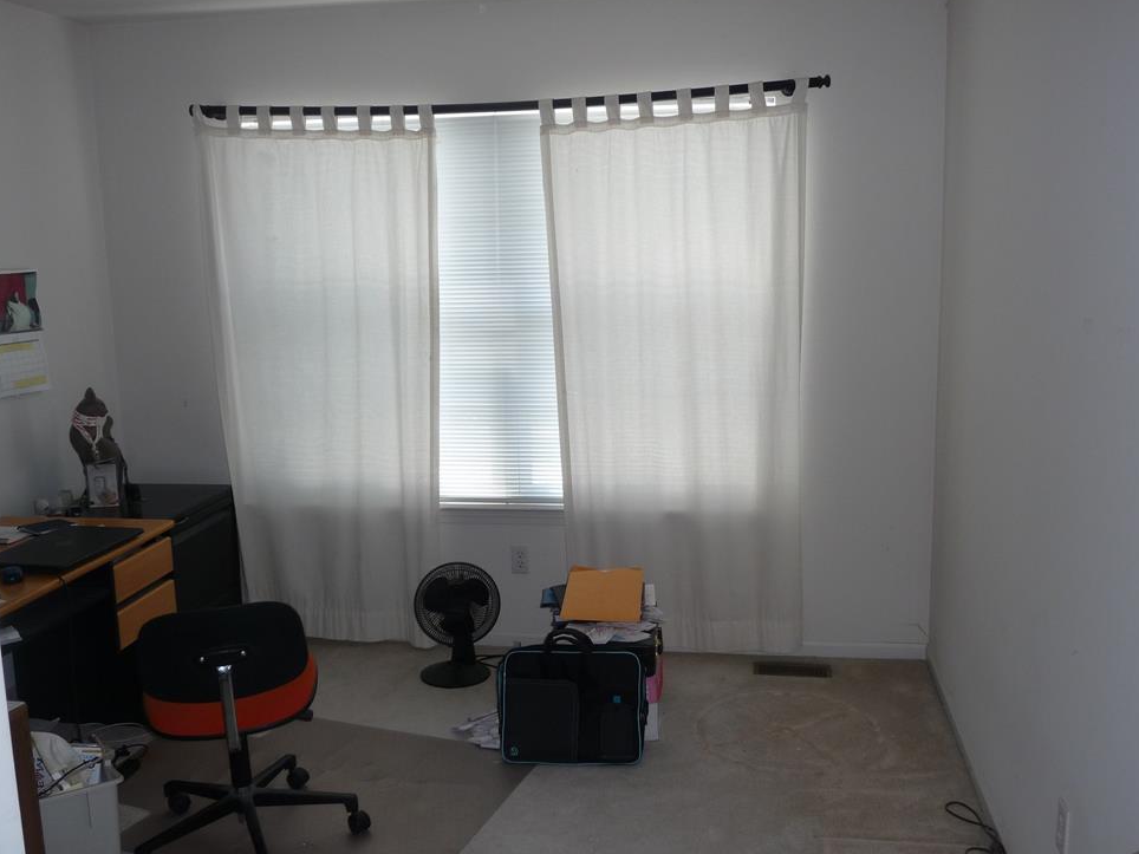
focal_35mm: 34
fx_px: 1119
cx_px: 578
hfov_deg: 54.0
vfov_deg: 41.8
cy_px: 438
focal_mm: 5.3
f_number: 3.5
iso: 100
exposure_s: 1/50
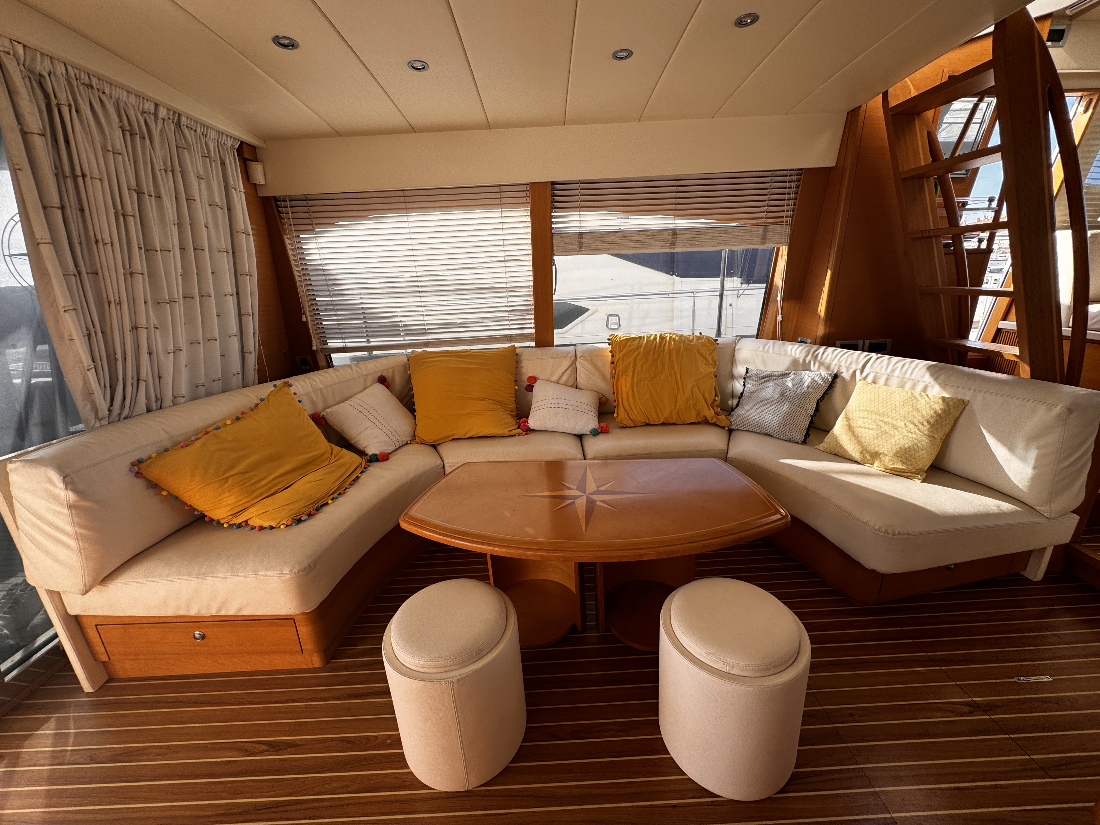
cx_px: 550
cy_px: 412
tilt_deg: -16.1
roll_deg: +2.0
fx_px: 445
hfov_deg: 102.1
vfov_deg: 85.7
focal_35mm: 14
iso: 40
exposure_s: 1/270
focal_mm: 2.22
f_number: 2.2
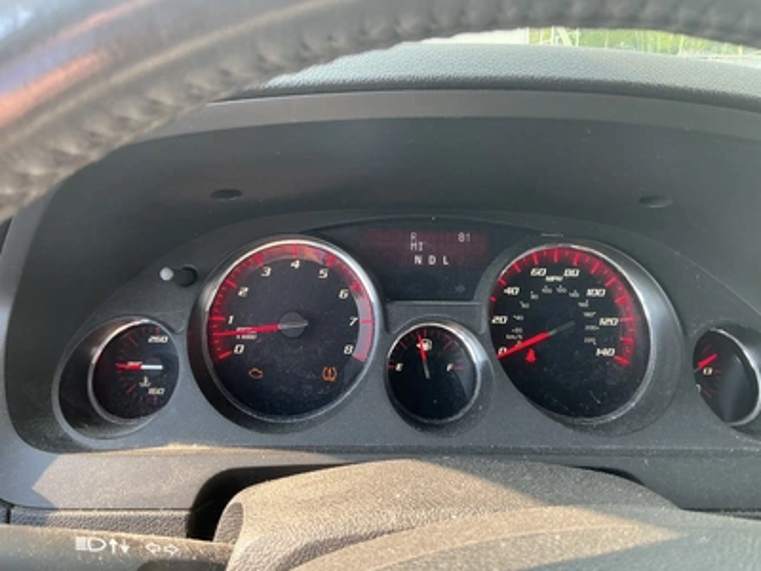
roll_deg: -0.7
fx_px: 616
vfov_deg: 49.7
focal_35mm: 28
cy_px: 286
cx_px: 380
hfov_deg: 63.4
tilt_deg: -19.9
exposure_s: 1/122
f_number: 1.8
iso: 50
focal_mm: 3
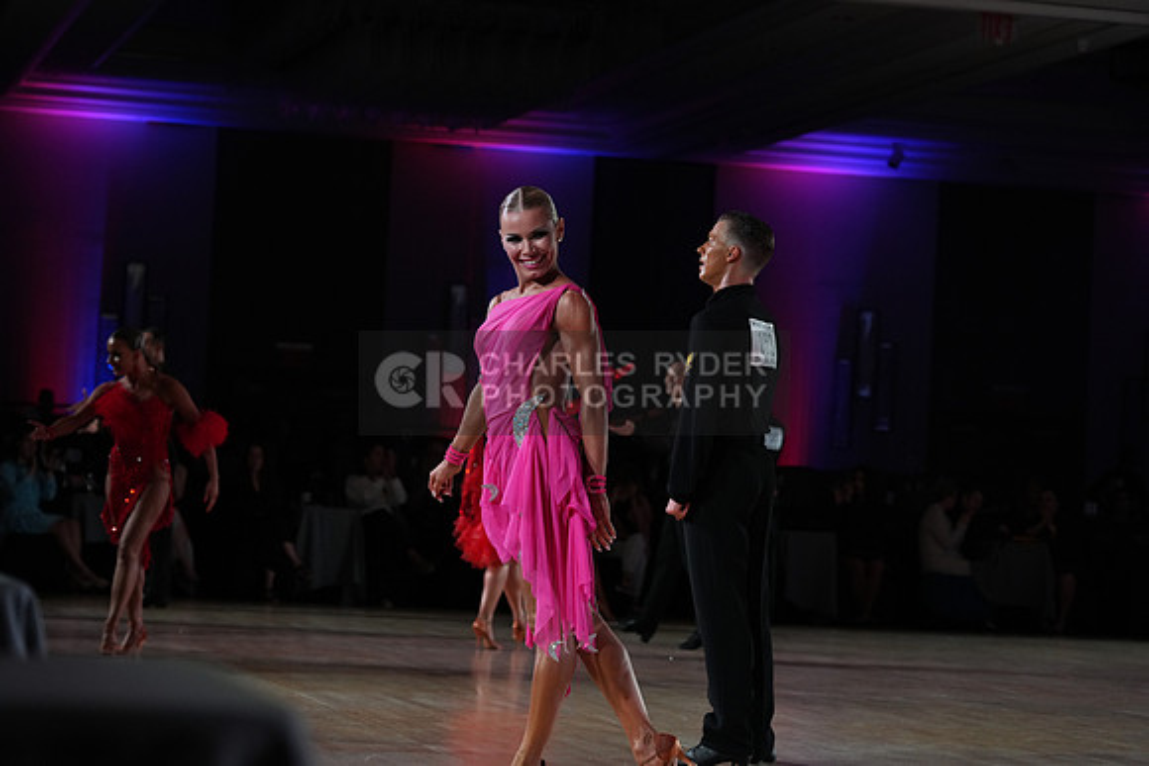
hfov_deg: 19.5
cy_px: 383
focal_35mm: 105
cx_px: 574
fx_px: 3352
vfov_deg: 13.0
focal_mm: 105
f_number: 5
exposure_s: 1/400
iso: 2500
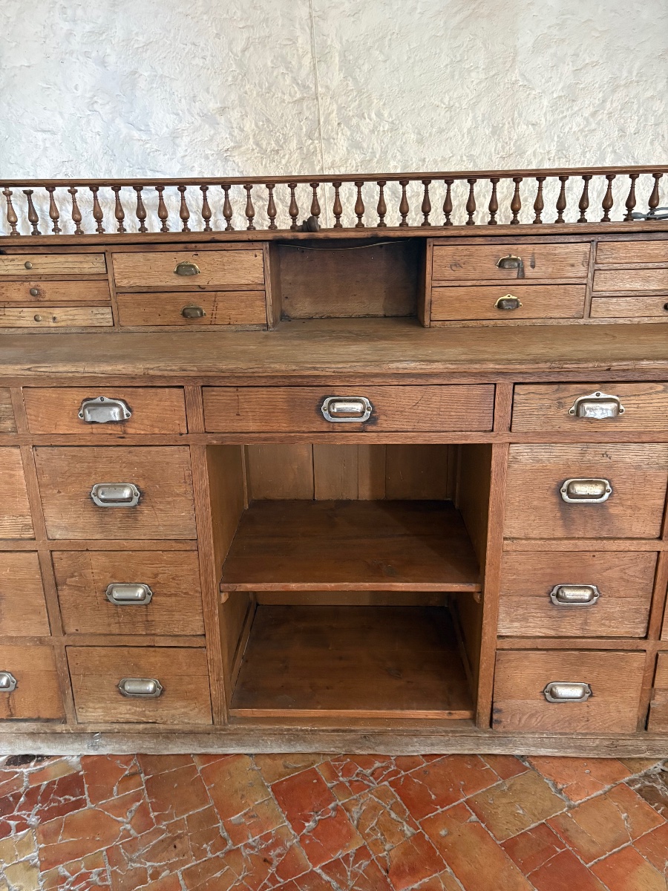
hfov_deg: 53.1
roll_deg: +0.6
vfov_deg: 67.3
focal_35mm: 26
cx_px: 334
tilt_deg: -18.1
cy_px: 446
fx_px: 669
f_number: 1.6
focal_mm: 5.96
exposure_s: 1/44
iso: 500
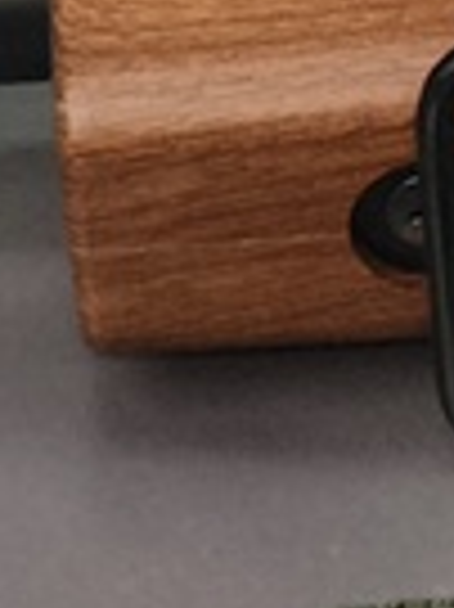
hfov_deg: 1.9
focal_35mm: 756
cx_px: 1609
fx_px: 13241
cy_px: 748
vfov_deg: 2.6
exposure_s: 1/30
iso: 447
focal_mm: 22.48
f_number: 2.67
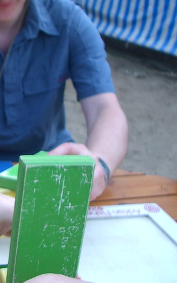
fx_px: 501
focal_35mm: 65
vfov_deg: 31.3
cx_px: -37
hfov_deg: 18.9
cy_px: 101
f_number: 2.6
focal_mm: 5.8
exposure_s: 1/400
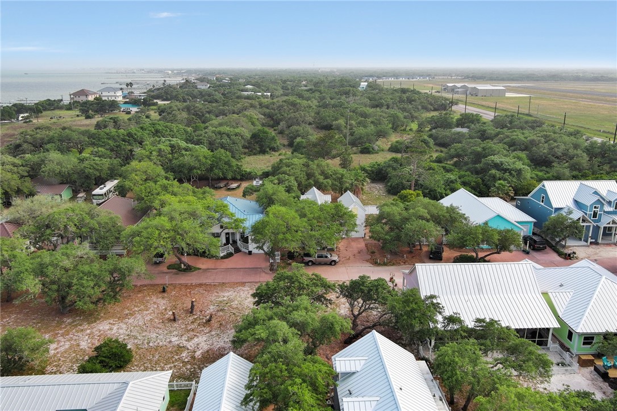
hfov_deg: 63.7
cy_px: 206
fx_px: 497
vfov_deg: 44.9
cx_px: 308
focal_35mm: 29
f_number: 2.8
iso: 100
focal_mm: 10.57
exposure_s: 1/40
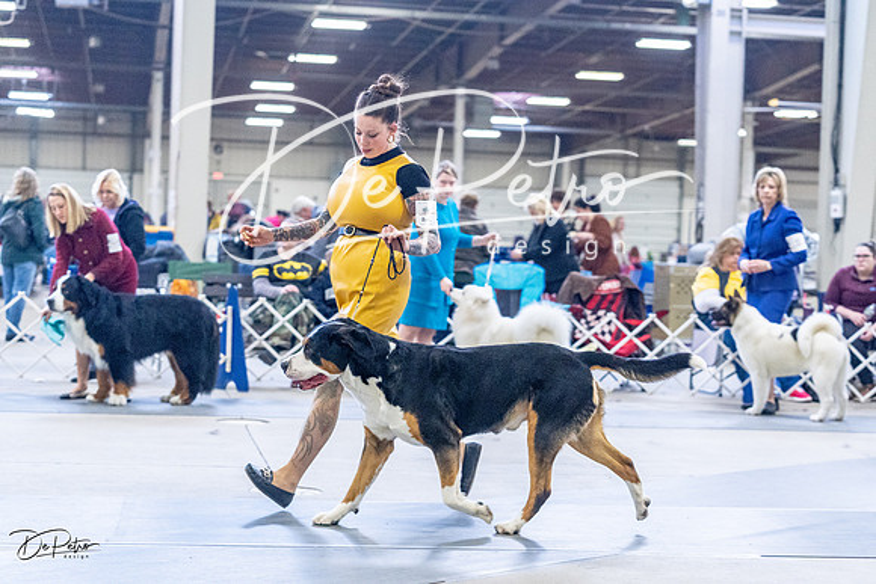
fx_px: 1850
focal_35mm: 76
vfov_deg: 18.0
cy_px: 292
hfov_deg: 26.6
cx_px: 438
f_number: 3.5
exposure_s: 1/320
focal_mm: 76
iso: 6400
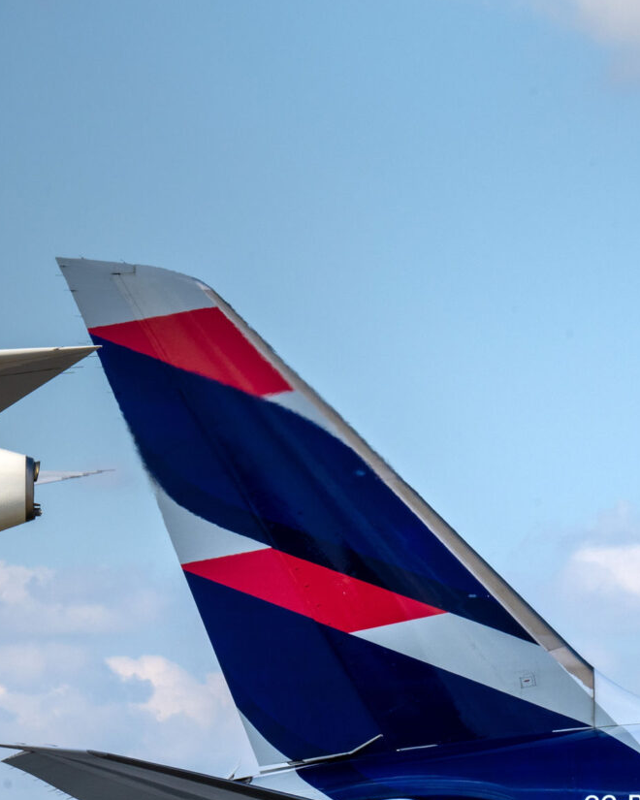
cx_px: 16
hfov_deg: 3.9
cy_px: 288
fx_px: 9305
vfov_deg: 4.9
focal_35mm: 393
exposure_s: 1/100
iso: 125
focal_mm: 135
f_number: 22
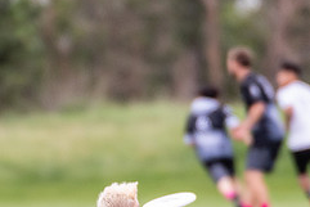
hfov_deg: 1.1
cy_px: 158
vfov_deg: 0.8
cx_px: 99
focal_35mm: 1820
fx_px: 15681
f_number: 4
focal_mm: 400
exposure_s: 1/1000
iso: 560
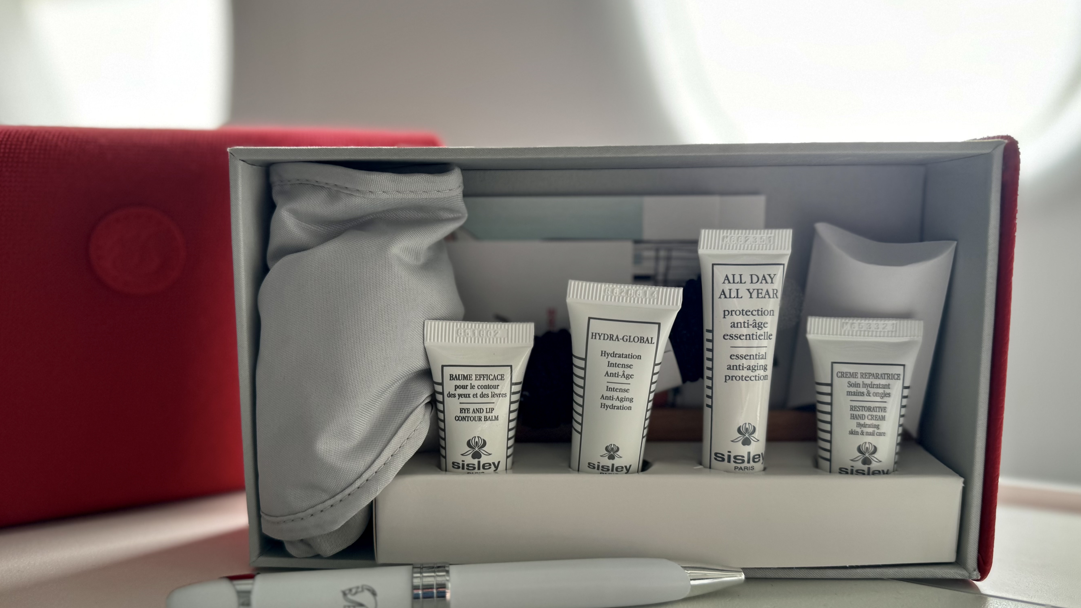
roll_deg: +1.2
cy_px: 328
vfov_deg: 42.9
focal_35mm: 27
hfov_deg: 69.8
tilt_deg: -7.5
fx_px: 774
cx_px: 528
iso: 64
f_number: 1.78
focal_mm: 6.86
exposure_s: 1/121
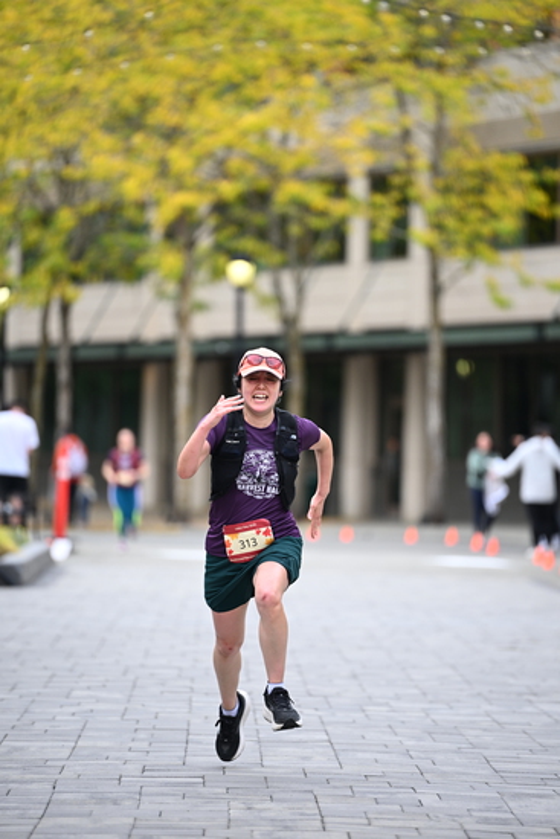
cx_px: 280
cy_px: 420
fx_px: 4663
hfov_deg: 6.9
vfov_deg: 10.3
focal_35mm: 200
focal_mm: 200
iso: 640
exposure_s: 1/2000
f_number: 2.8
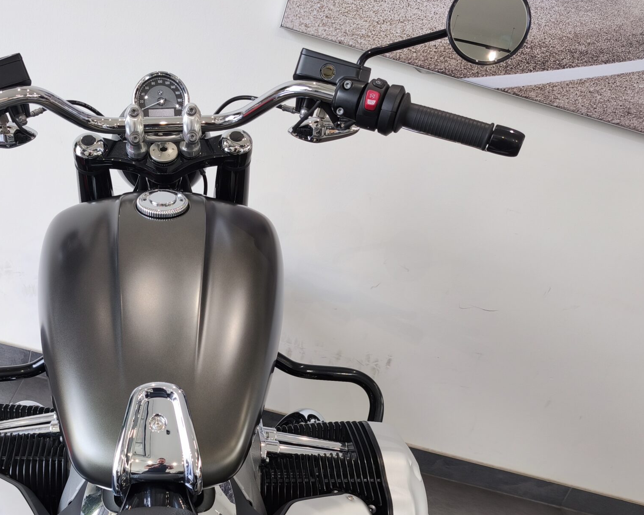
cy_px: 362
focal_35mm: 38
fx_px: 724
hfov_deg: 46.9
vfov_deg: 38.5
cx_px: 196
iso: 64
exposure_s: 1/100
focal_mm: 6.57
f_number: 1.6
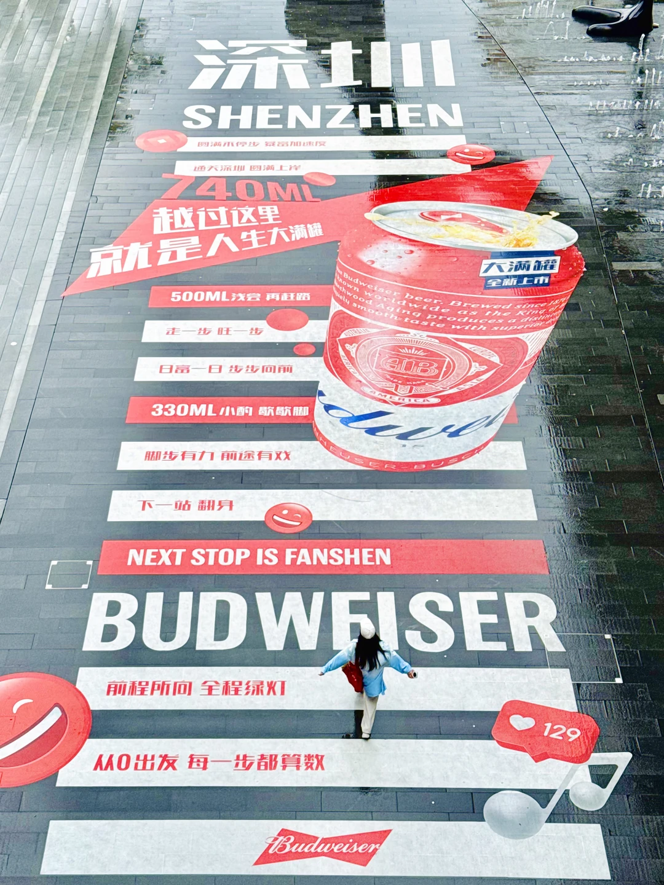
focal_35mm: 48
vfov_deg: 39.7
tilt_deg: -34.2
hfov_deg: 30.3
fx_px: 1228
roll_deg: -1.1
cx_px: 332
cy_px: 442
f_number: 1.78
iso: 64
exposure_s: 1/1427
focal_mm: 6.76
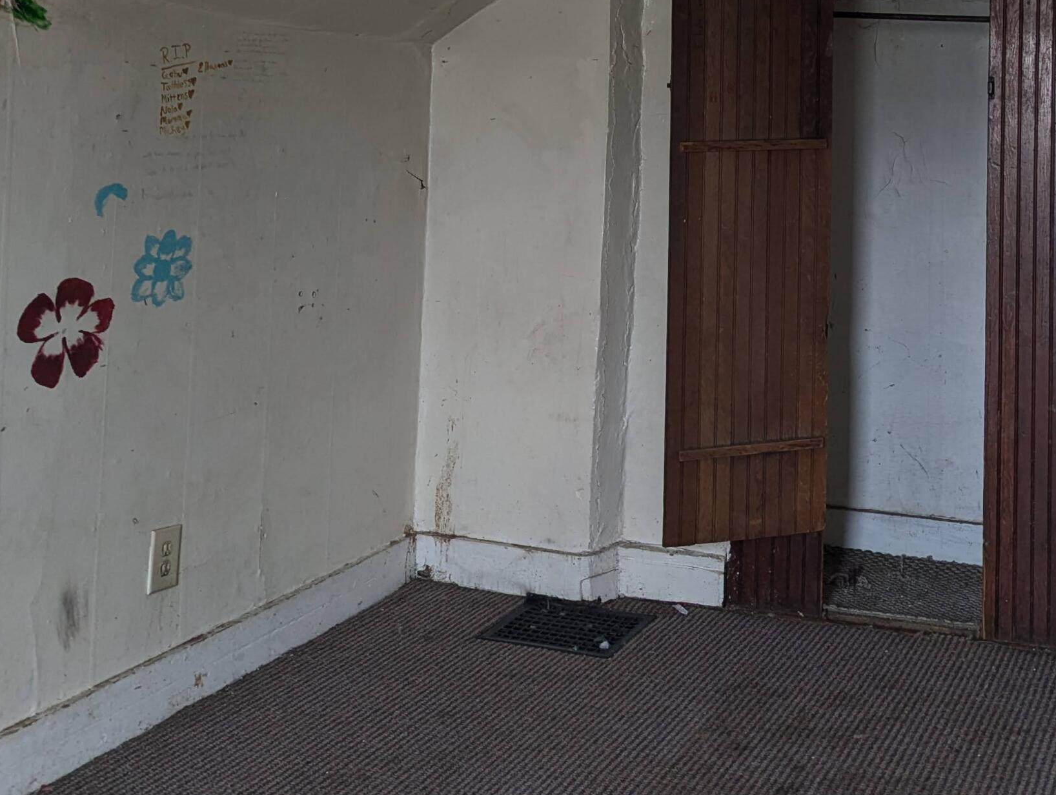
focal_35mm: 44
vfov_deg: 31.4
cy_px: 82
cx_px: 881
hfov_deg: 40.7
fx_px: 1344
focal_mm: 6.81
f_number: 1.85
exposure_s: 1/75.7
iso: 79
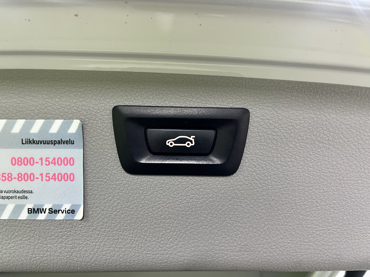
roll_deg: +2.0
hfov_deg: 67.3
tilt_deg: +1.5
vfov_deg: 53.1
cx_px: 185
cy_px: 138
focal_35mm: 26
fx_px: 278
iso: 200
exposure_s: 1/50
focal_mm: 5.1
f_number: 1.6
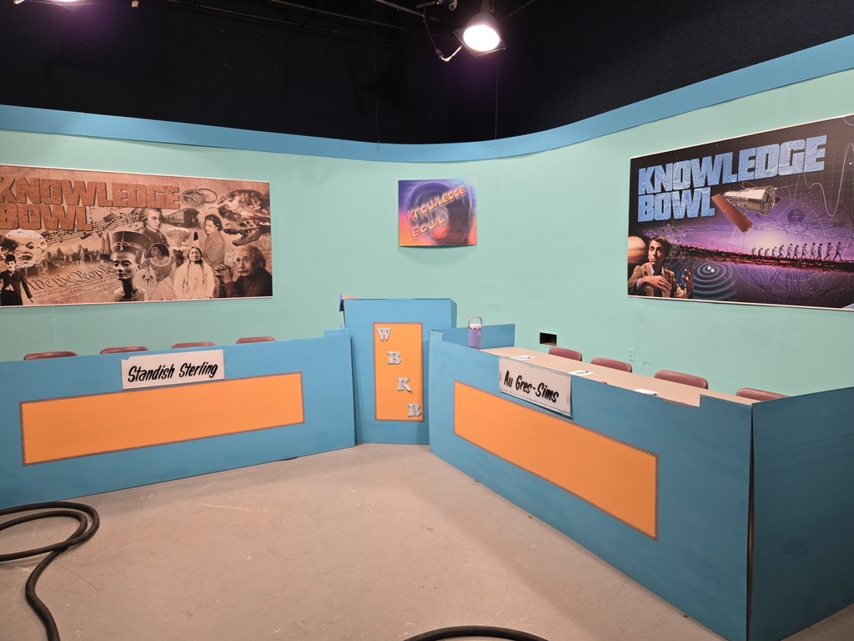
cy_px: 320
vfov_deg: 58.9
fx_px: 567
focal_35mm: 23
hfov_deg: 73.9
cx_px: 427
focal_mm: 5.4
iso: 40
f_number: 1.8
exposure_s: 1/120
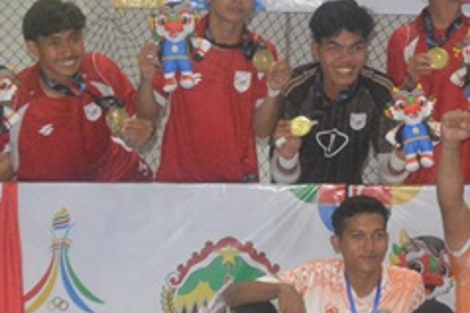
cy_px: 17
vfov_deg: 7.8
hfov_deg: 11.3
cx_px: 667
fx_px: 2296
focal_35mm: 176
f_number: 9
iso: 5000
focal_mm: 28
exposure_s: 1/200
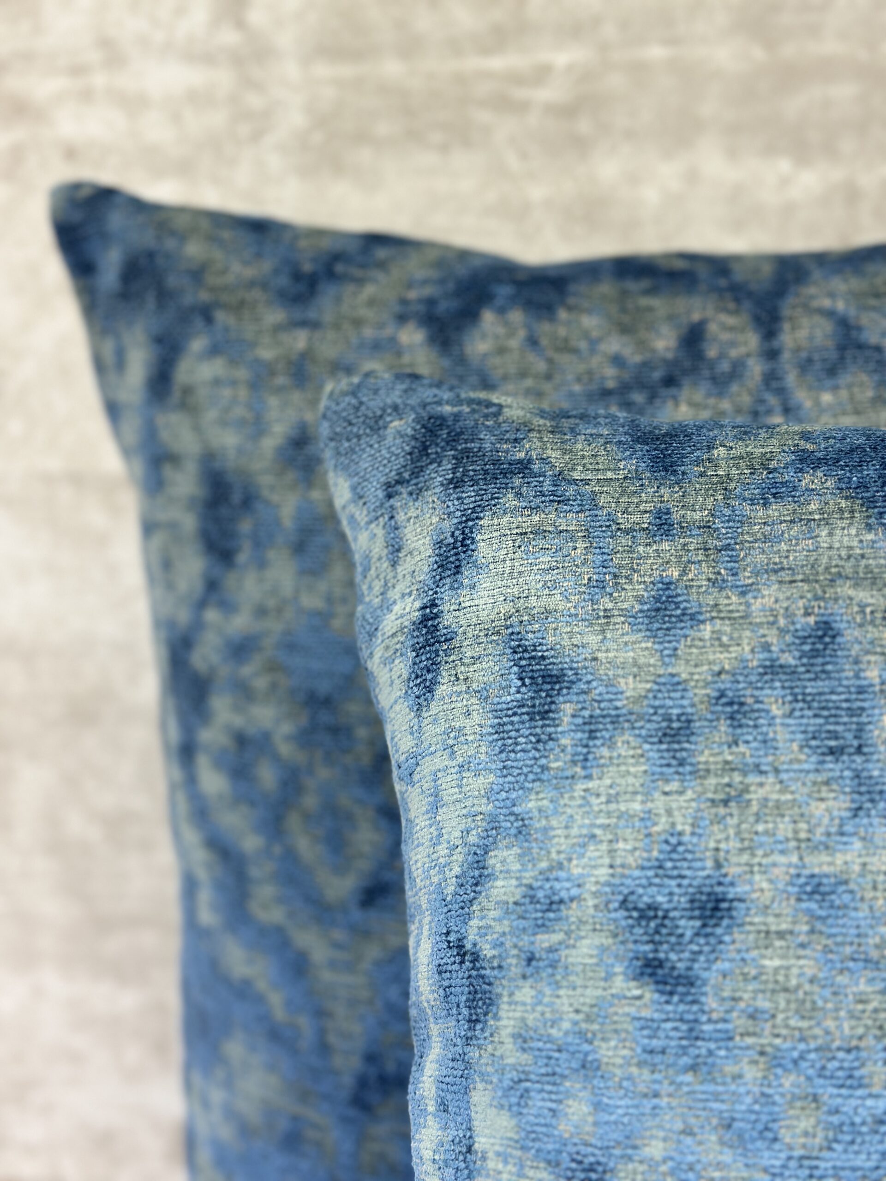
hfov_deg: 30.3
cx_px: 443
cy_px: 590
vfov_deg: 39.7
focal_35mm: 48
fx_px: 1638
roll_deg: +2.1
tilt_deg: -16.9
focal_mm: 6.86
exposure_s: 1/120
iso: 125
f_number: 1.78
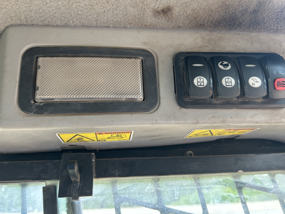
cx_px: 142
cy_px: 107
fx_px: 214
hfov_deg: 67.3
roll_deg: +2.2
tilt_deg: +23.7
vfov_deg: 53.1
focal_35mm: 26
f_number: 1.5
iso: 64
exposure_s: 1/136
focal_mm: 5.7
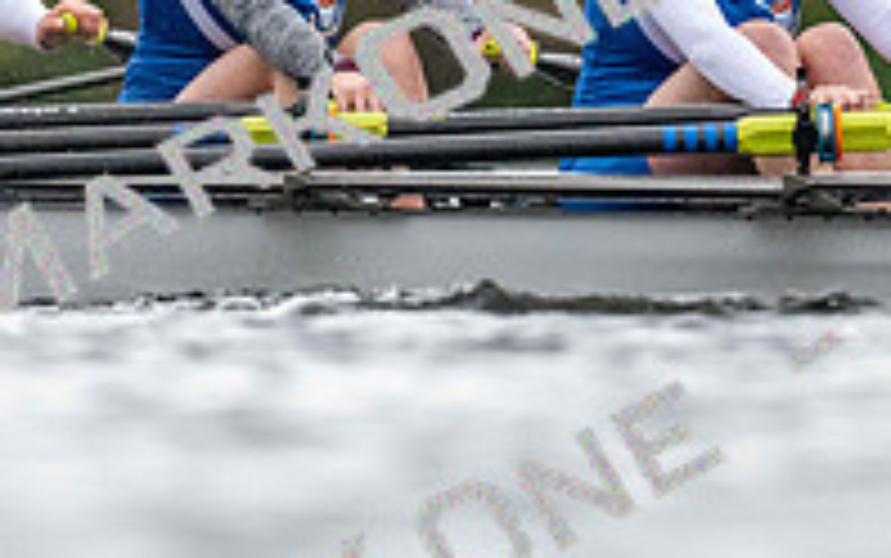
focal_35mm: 1793
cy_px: -101
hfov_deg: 1.2
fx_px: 43563
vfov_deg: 0.7
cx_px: 549
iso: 4500
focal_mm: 600
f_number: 4
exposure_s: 1/2500
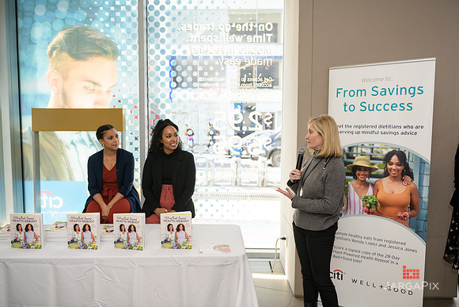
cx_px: 230
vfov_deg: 45.0
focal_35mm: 29
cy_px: 154
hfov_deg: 63.6
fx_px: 370
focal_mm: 29
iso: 200
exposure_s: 1/125
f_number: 3.2
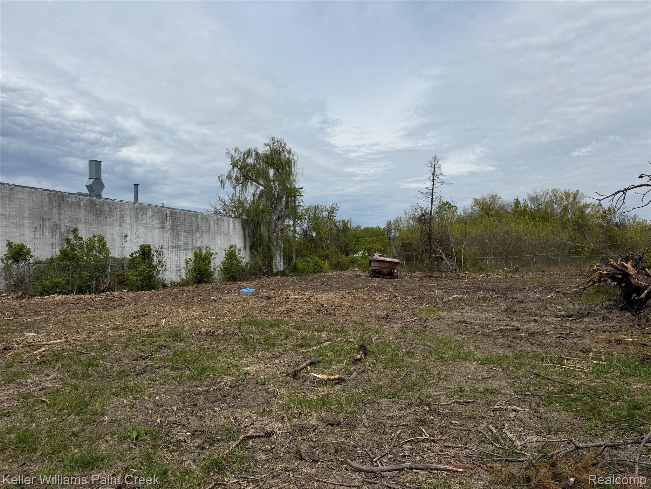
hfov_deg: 71.6
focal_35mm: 24
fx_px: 451
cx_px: 326
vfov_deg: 56.8
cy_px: 244
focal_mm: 6.76
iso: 80
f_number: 1.78
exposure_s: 1/11905
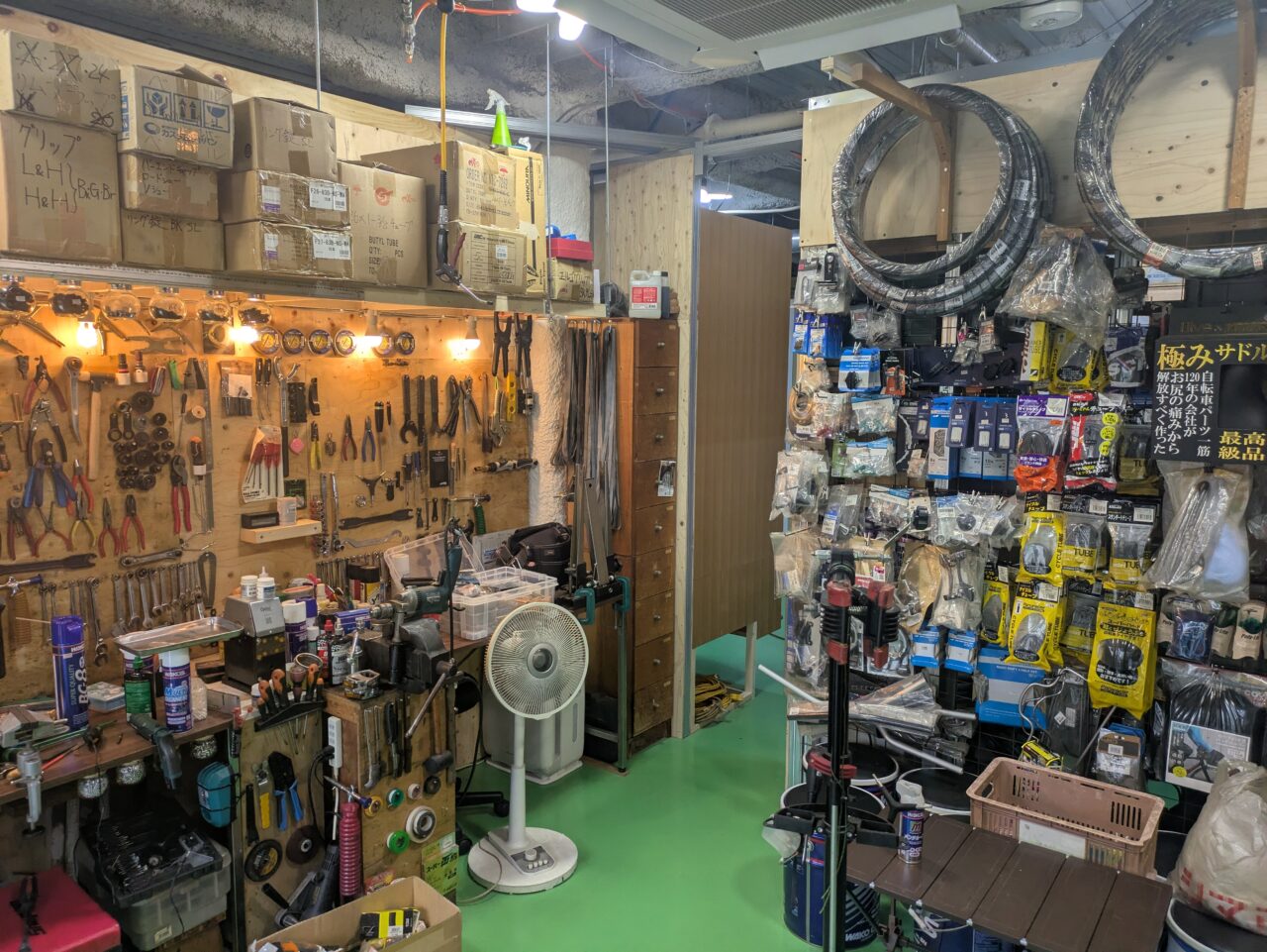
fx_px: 915
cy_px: 476
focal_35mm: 25
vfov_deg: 54.9
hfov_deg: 69.4
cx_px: 634
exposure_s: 1/257
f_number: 1.89
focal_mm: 5.43
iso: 62
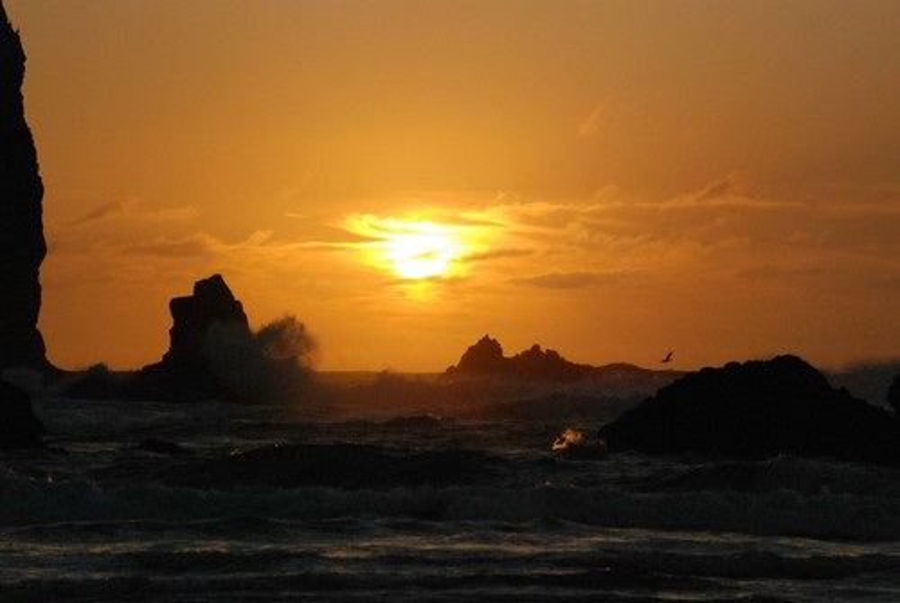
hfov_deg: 9.4
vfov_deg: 6.3
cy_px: 302
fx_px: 5445
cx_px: 450
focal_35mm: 218
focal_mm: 145
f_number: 14
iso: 1600
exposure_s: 1/4000
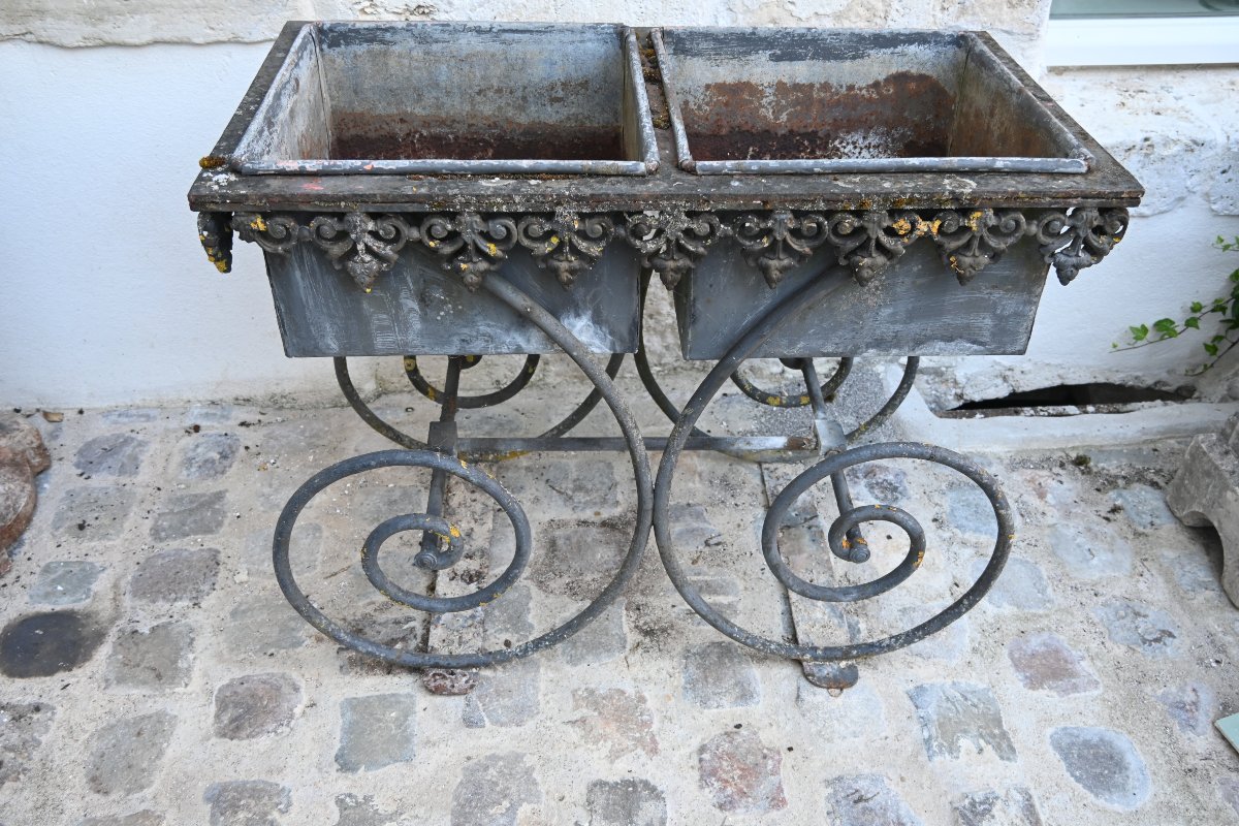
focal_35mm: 32
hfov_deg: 59.5
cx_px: 620
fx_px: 1084
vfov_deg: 41.7
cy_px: 413
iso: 450
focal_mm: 21
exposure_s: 1/125
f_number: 3.5
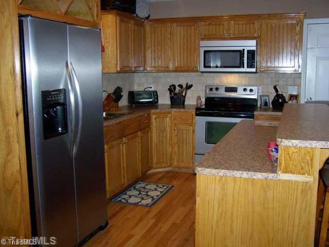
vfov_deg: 37.7
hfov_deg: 49.0
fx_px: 361
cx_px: 164
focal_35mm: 38
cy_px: 124
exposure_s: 1/60
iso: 80
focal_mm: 6.3
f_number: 2.8
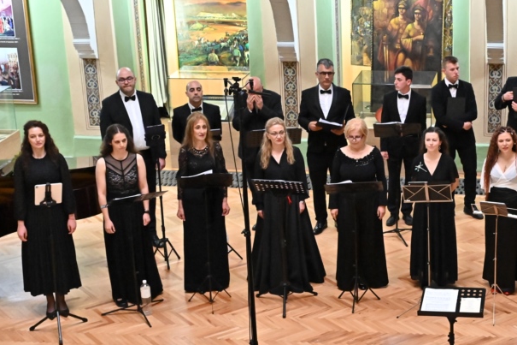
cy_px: 202
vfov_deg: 17.9
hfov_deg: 26.1
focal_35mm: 76
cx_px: 426
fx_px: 1091
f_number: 5.6
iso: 10000
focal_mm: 45
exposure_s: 1/250
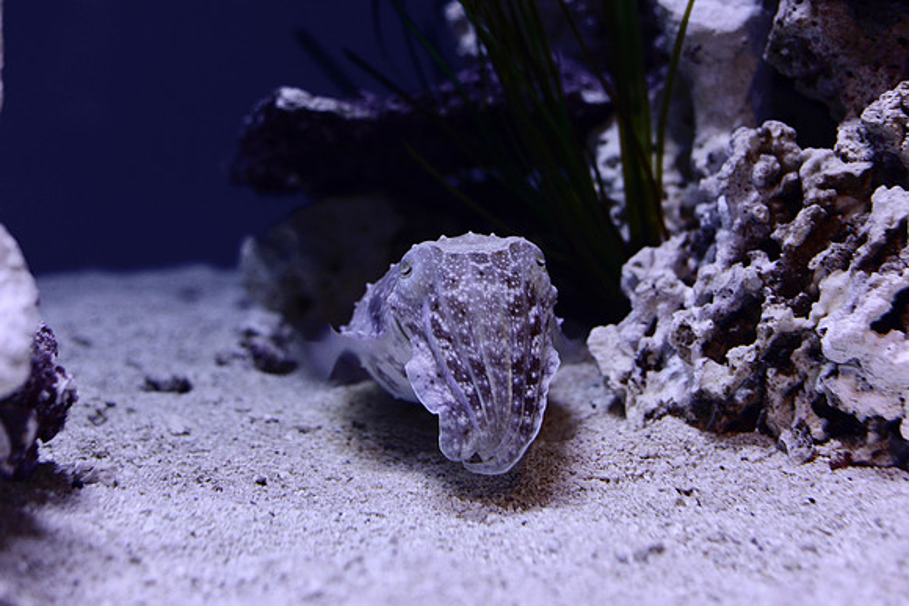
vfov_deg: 27.0
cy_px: 303
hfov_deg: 39.6
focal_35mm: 50
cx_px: 454
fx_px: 1263
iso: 1600
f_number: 3.2
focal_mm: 50
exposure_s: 1/80
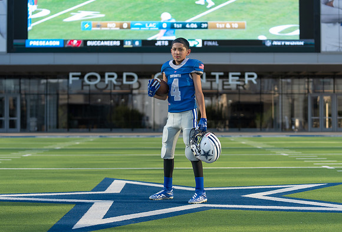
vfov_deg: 18.6
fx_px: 709
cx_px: 178
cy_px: 111
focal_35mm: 74
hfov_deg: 27.1
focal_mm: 70
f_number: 2.8
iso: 100
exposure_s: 1/640
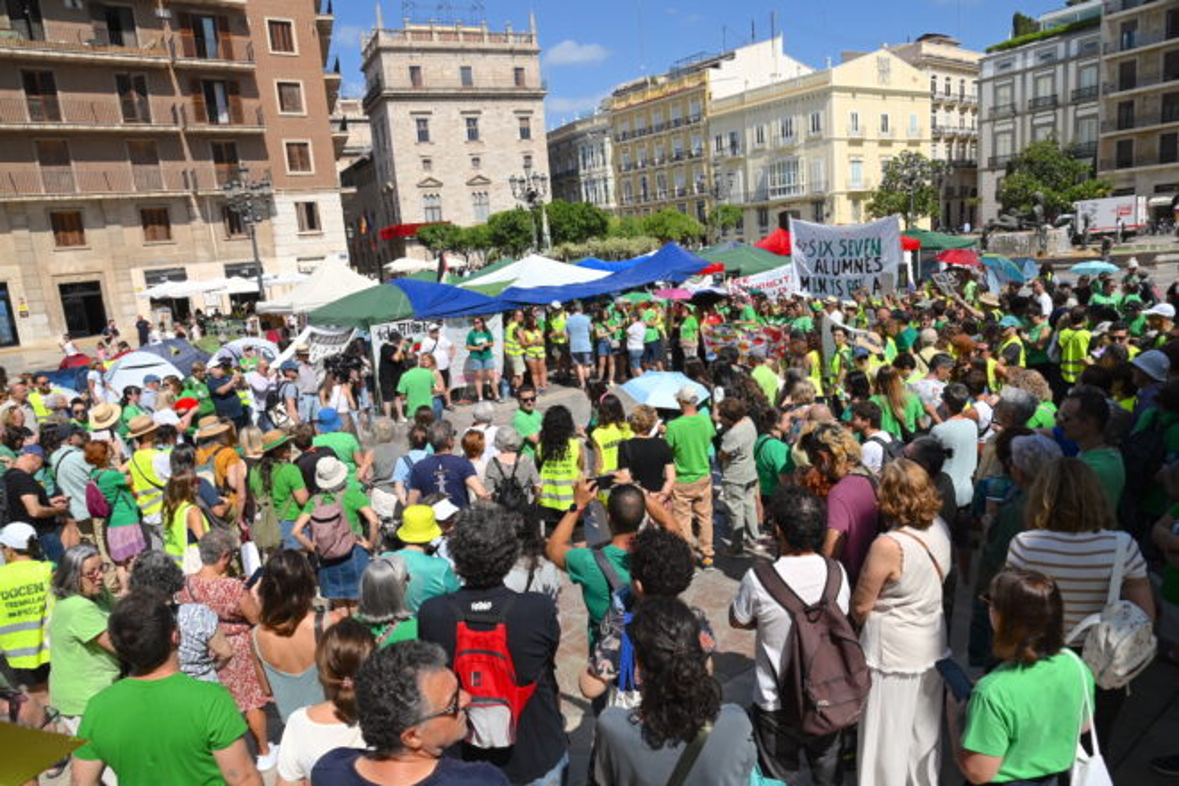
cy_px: 393
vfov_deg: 53.1
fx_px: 786
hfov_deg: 73.7
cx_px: 590
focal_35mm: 24
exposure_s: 1/500
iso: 320
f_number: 13
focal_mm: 24
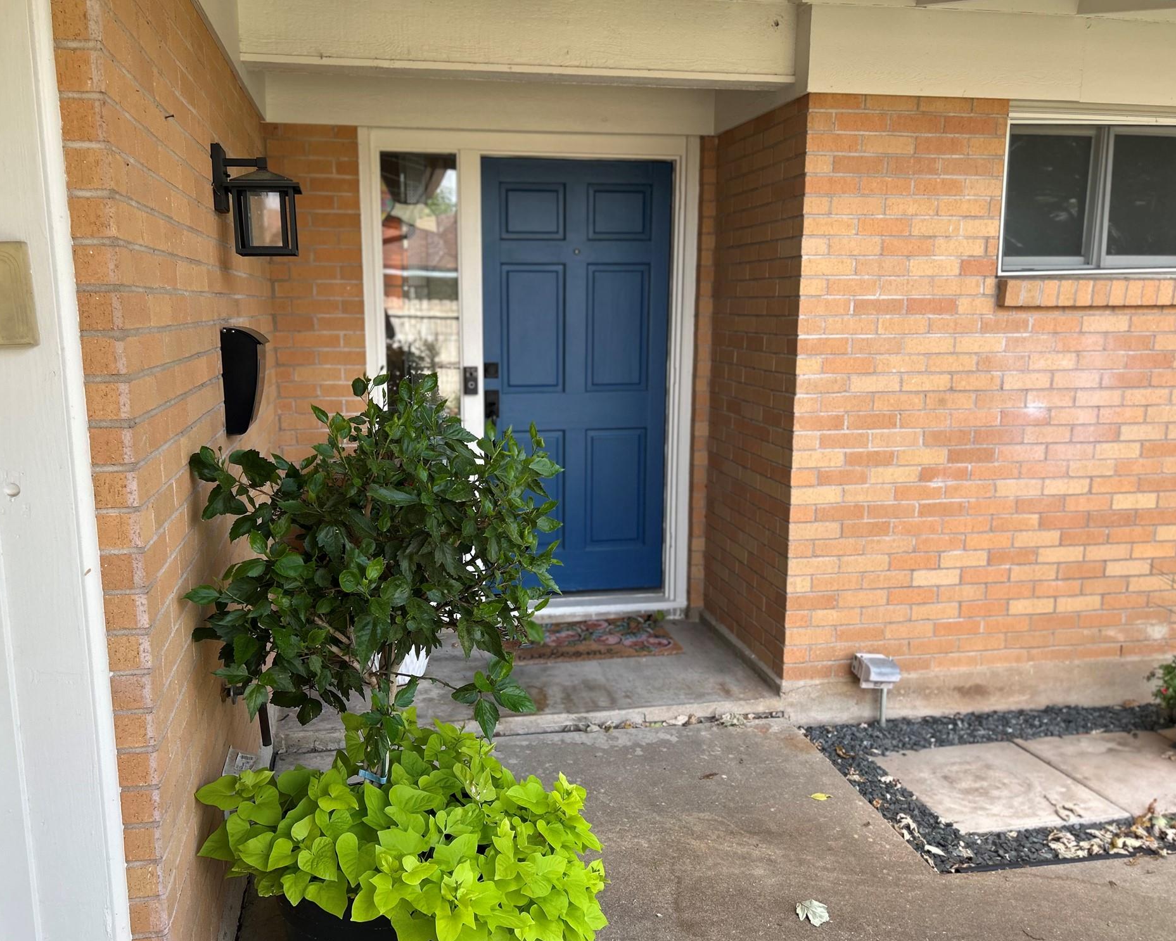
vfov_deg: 51.5
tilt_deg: -9.1
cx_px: 542
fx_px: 975
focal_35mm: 28
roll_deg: -0.1
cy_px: 476
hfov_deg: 62.1
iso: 50
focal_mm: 5.7
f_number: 1.5
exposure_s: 1/383
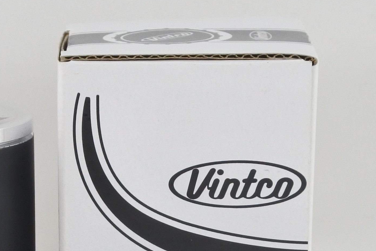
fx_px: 1577
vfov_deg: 9.1
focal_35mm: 151
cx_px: 49
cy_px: 219
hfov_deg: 13.5
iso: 560
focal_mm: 21
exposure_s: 1/125
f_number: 4.8
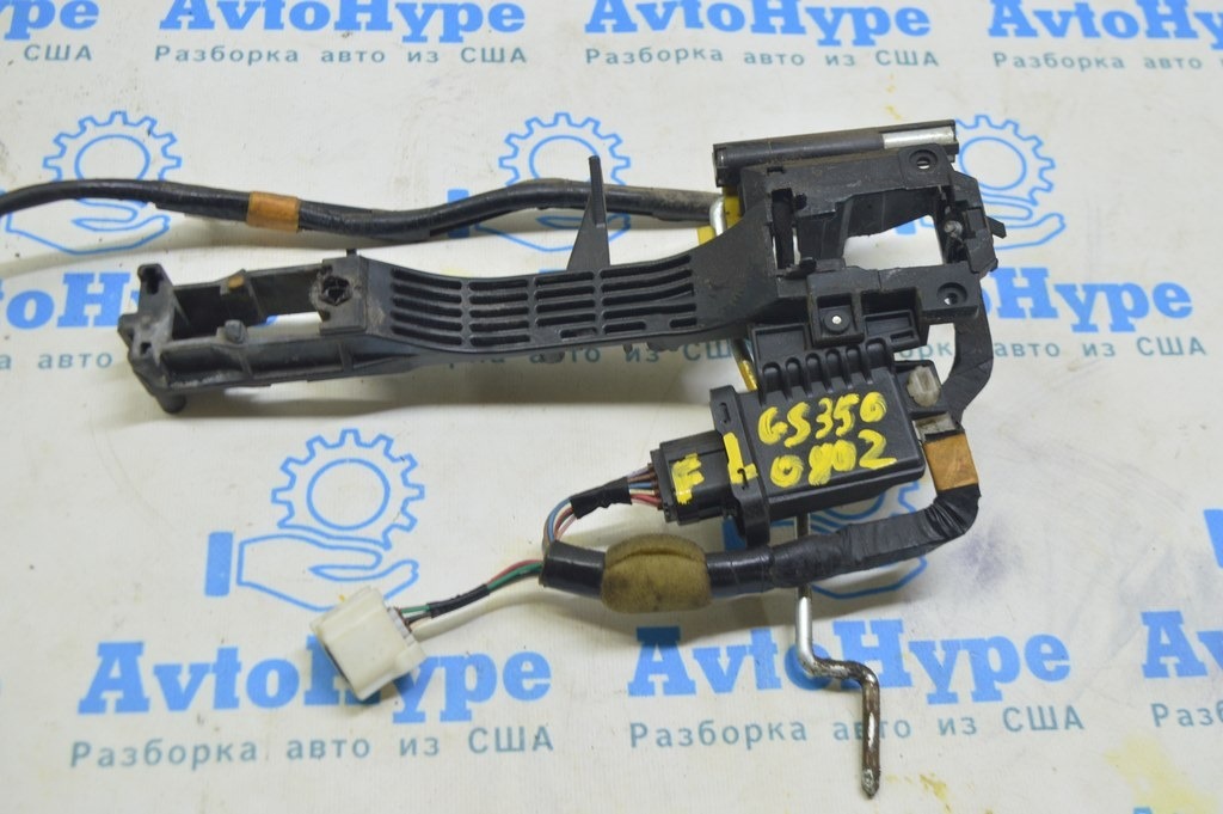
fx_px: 1578
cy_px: 407
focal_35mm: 46
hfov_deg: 42.4
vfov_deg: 28.9
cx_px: 612
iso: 400
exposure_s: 1/20
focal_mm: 31
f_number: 5.6
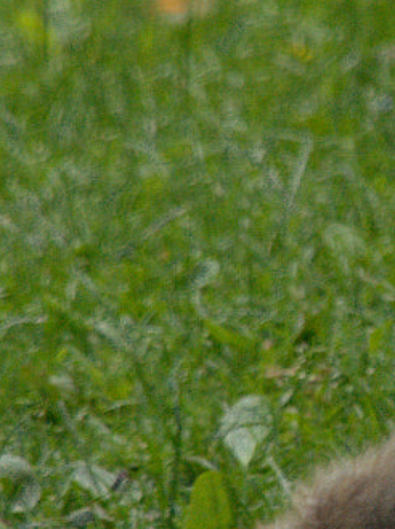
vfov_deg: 0.9
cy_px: 256
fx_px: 32089
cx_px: 374
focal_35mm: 2105
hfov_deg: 0.7
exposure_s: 1/125
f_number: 8
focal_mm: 300
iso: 640
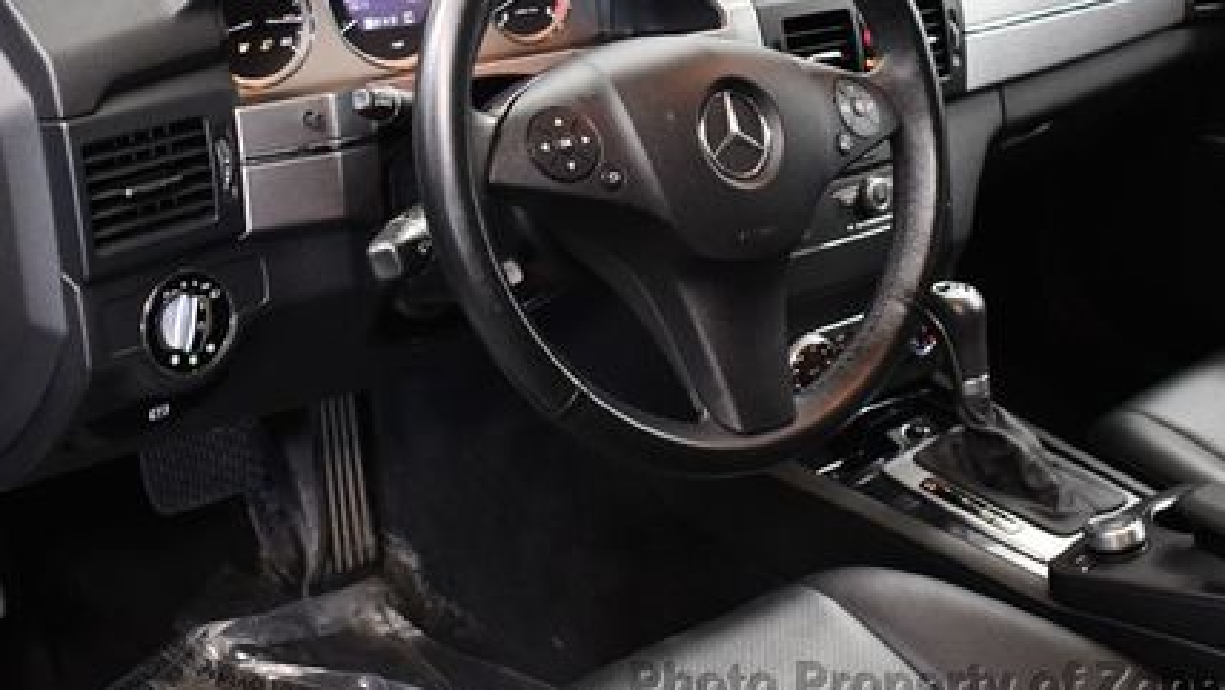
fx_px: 1527
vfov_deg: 25.0
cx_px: 595
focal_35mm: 47
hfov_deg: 43.7
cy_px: 129
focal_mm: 20
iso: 3200
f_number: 3.8
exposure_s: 1/80
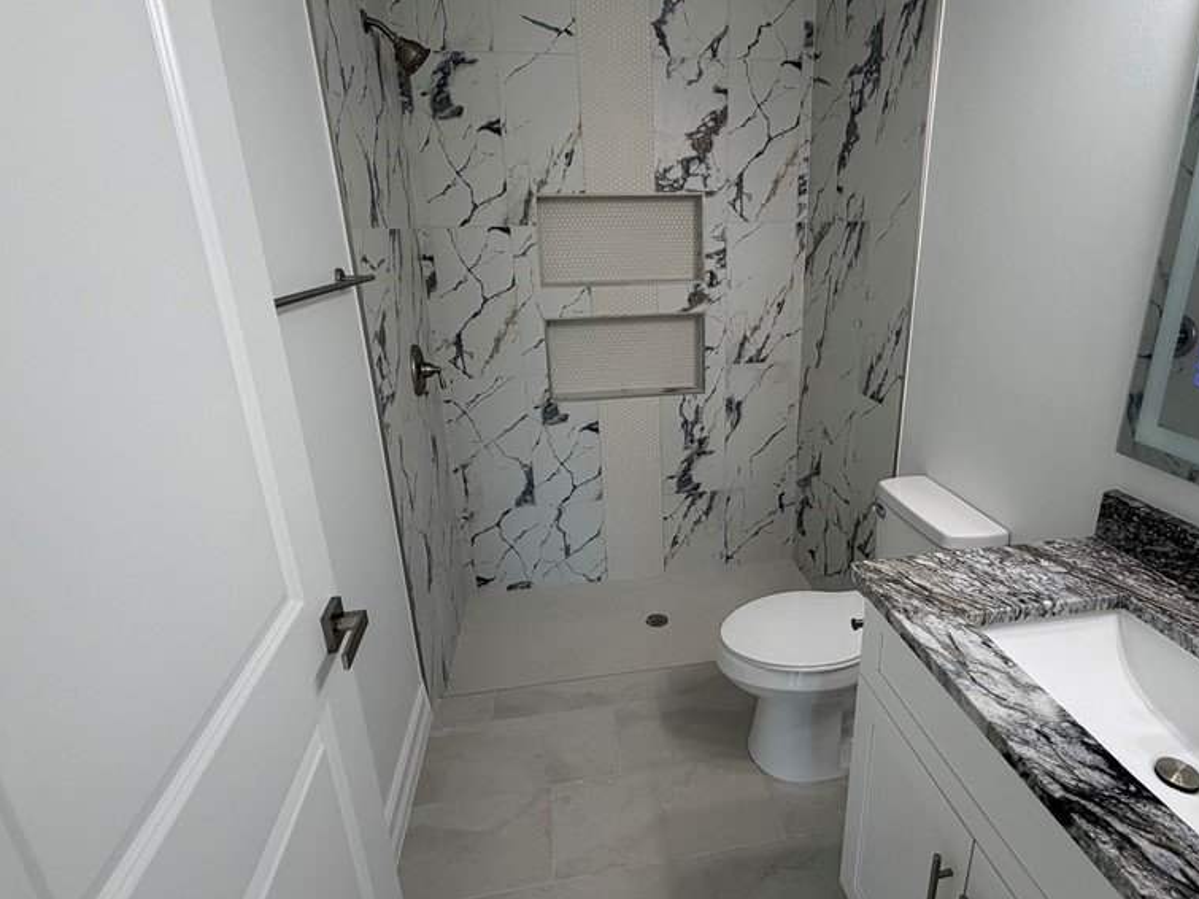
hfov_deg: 84.2
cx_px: 684
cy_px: 445
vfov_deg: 68.7
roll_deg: +0.9
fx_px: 658
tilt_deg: -17.9
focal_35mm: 19
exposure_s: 1/120
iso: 160
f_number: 2.2
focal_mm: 2.22
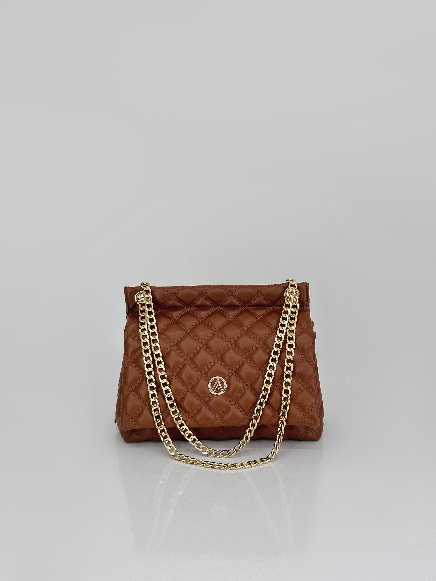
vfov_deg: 39.7
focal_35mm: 48
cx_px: 218
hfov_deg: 30.3
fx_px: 806
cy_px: 290
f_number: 1.78
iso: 64
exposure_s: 1/318
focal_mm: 6.86
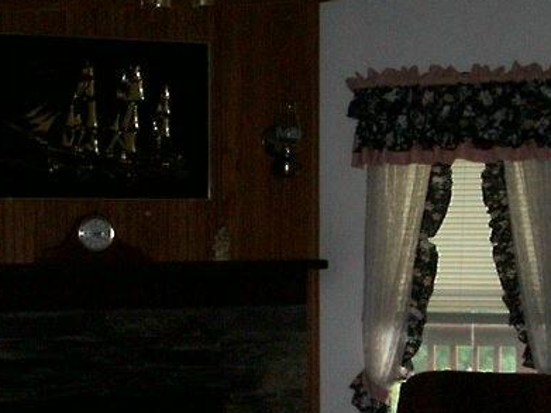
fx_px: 1782
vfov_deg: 13.1
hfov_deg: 17.6
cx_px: 251
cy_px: 340
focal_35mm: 112
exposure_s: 1/64
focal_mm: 5.9
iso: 140
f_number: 4.5
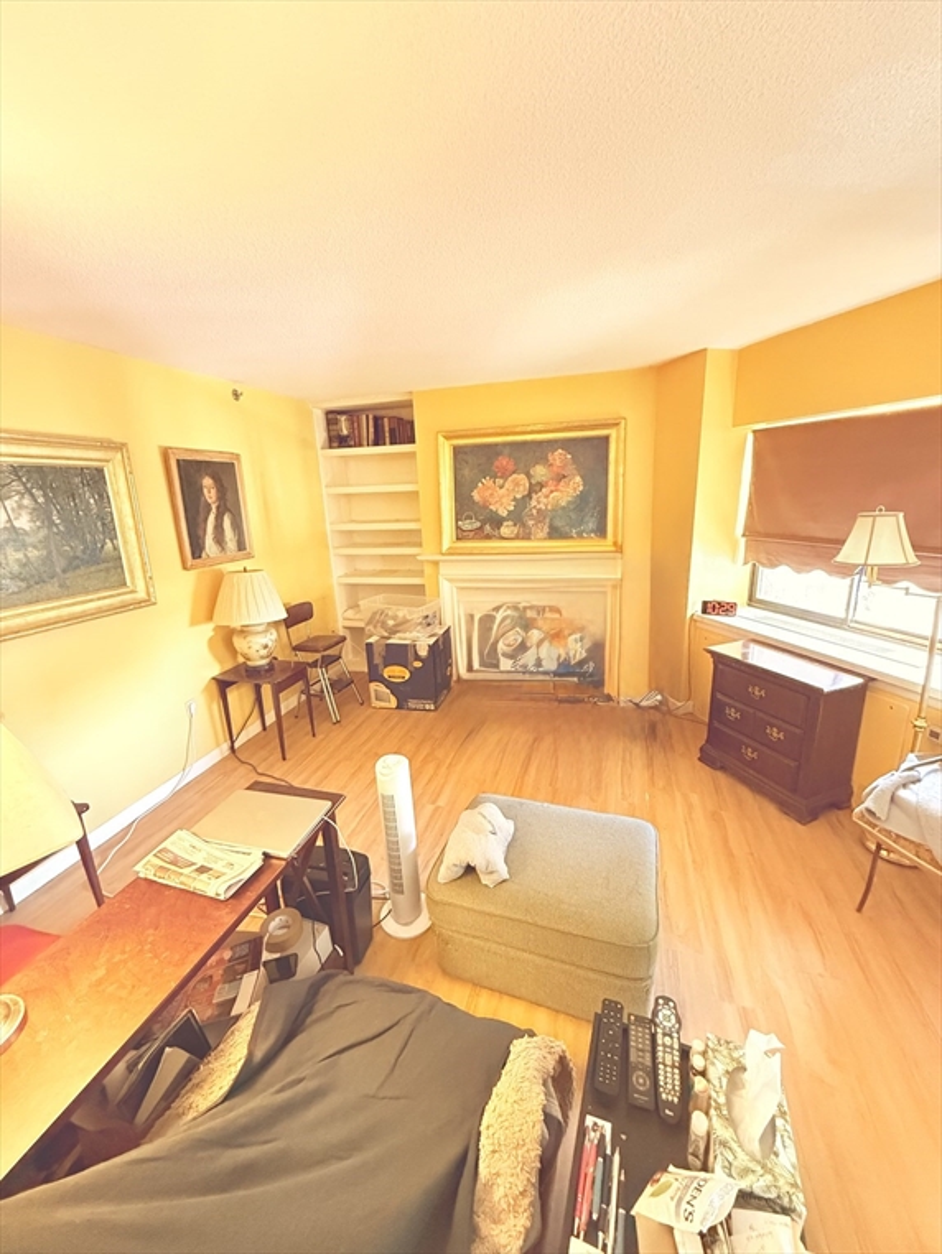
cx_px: 471
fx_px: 508
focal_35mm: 14
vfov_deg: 102.0
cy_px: 627
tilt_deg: -14.2
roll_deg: +1.8
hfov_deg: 85.7
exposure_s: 1/60
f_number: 2.2
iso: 1000
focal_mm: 2.22
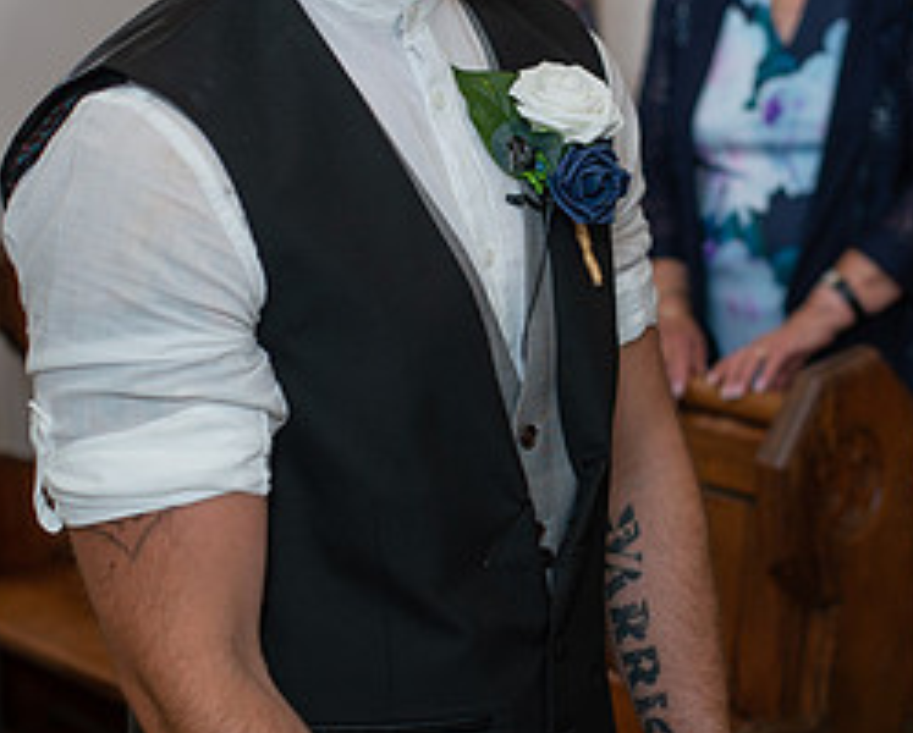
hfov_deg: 21.4
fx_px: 2409
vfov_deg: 17.3
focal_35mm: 89
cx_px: 589
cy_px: 257
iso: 160
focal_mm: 35
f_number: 2.5
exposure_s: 1/100
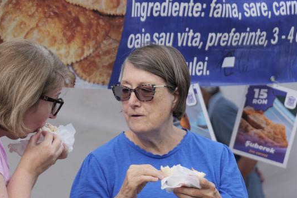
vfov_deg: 5.8
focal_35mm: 238
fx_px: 1964
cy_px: 176
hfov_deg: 8.6
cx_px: 106
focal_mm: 105
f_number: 4
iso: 320
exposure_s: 1/1000
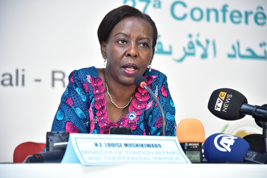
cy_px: 89
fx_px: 890
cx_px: 134
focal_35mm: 120
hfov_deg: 17.1
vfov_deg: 11.4
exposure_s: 1/200
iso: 3200
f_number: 4
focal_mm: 120
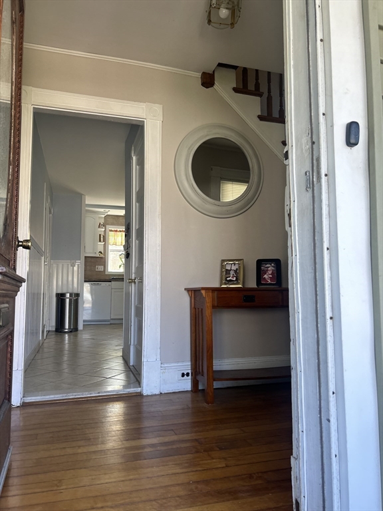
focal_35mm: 26
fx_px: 384
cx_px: 192
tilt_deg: +4.4
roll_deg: -0.4
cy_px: 256
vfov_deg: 67.3
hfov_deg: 53.1
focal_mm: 5.7
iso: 50
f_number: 1.5
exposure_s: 1/121
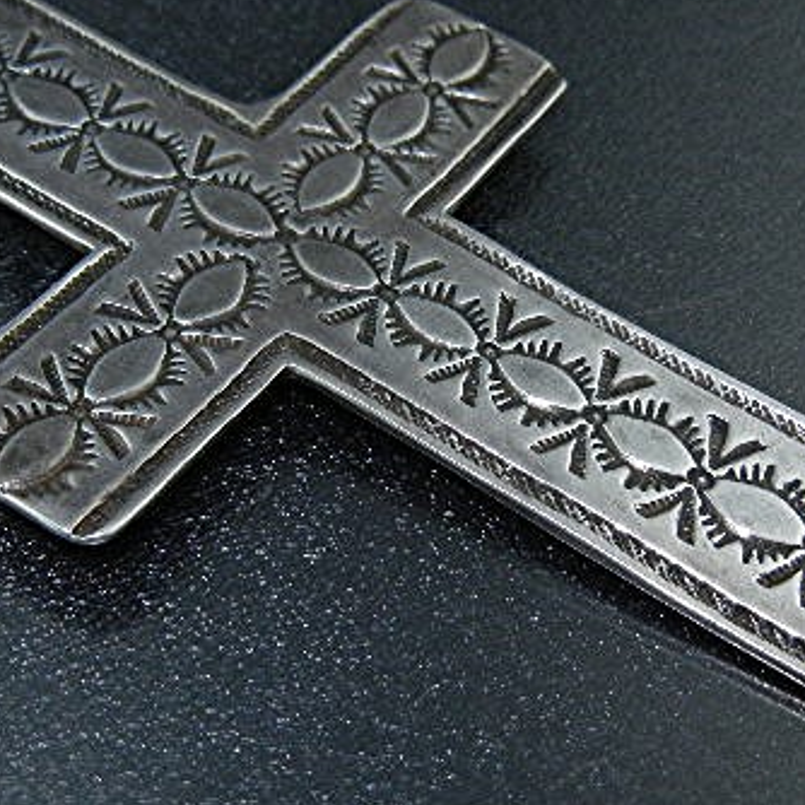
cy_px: 386
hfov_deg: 26.1
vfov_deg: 26.1
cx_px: 412
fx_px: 1736
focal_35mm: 66
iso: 511
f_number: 7.4
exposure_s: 1/30
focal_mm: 7.1
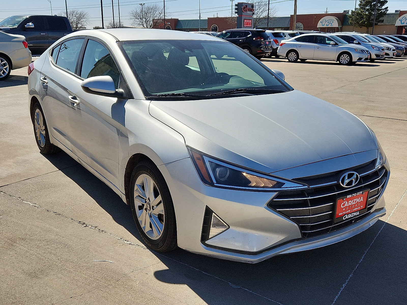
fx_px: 270
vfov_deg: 58.9
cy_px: 152
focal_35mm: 23
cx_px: 204
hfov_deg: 73.9
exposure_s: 1/2000
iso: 50
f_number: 1.8
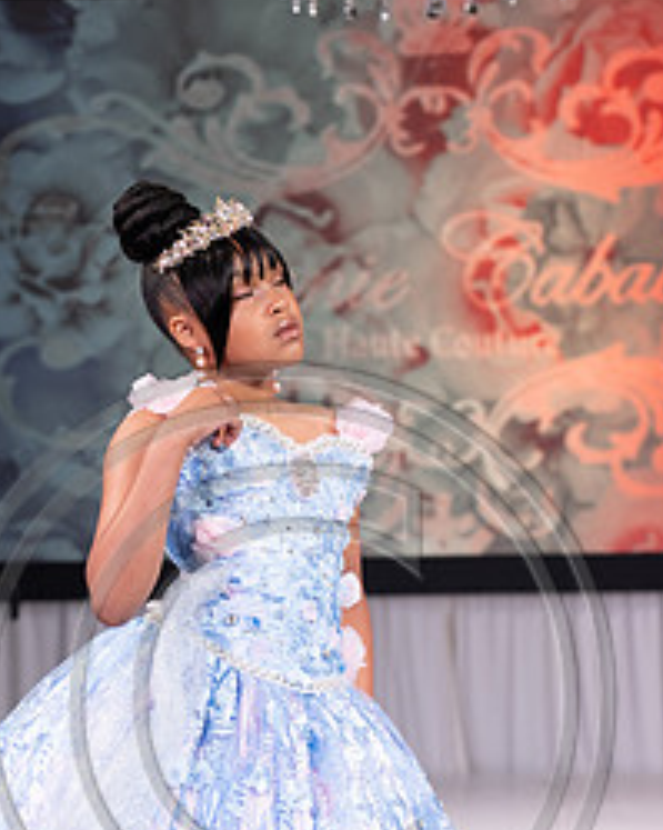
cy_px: 697
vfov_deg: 12.3
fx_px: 3829
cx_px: 278
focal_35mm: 156
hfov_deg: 9.9
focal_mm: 92
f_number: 5.6
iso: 2000
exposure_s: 1/400
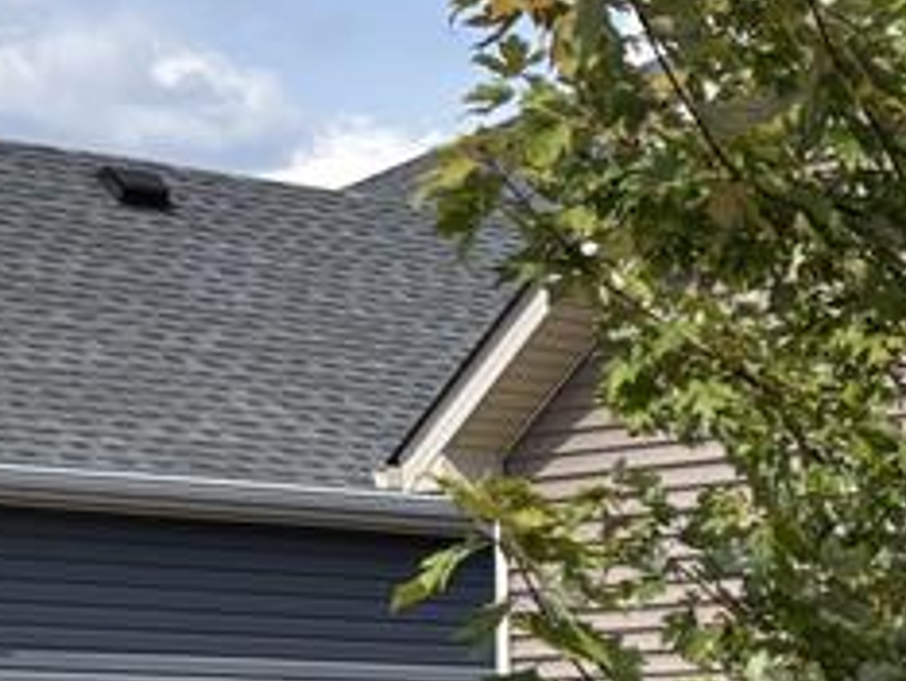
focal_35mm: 142
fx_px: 3720
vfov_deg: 10.3
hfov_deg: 11.6
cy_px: 876
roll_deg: +0.5
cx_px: 2110
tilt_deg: +0.0
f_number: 1.6
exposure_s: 1/2571
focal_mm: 5.96
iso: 50
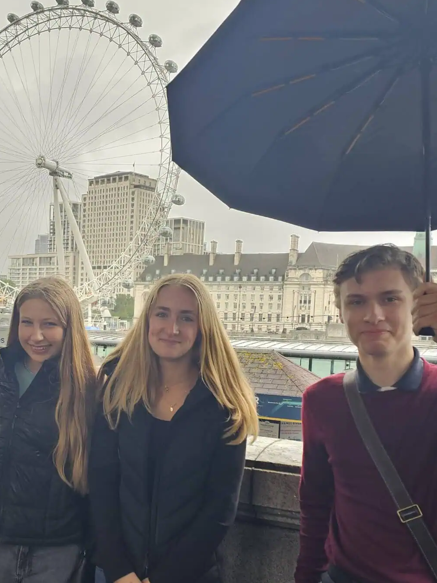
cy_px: 366
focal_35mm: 44
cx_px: 103
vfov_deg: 42.6
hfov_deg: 32.2
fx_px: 740
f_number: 1.7
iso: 40
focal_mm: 6.3
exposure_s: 1/180
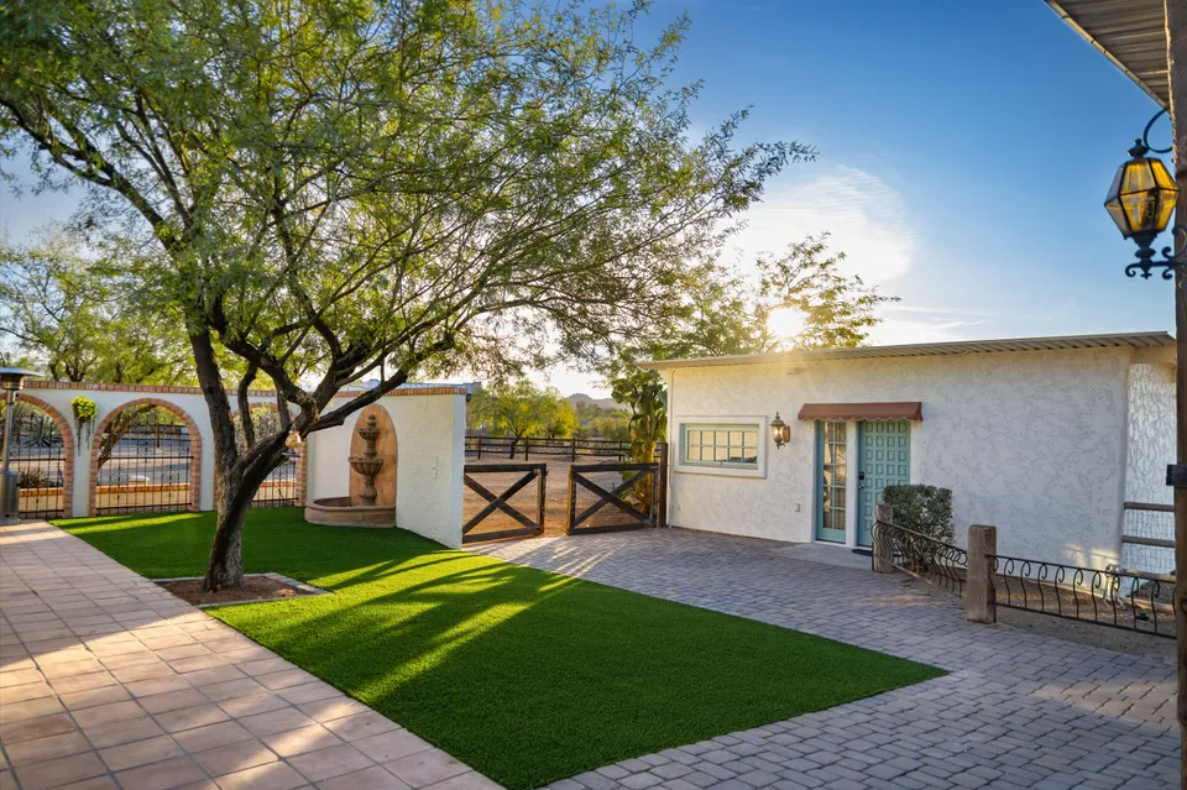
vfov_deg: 53.1
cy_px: 395
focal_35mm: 24
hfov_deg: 73.8
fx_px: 791
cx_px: 594
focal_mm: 24
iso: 125
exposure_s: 1/320
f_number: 3.5
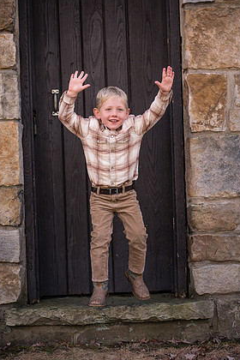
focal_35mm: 91
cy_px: 176
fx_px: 910
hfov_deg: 15.0
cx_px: 120
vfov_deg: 22.4
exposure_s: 1/640
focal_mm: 85
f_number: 3.2
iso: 320
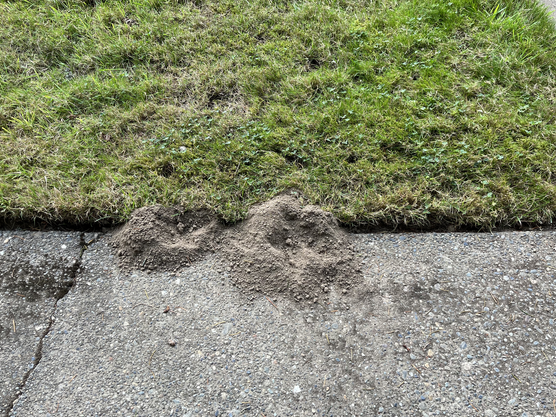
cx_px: 268
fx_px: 434
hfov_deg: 65.3
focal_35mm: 27
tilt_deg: -58.9
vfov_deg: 51.4
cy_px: 211
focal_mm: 5.1
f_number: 1.6
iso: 32
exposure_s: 1/150
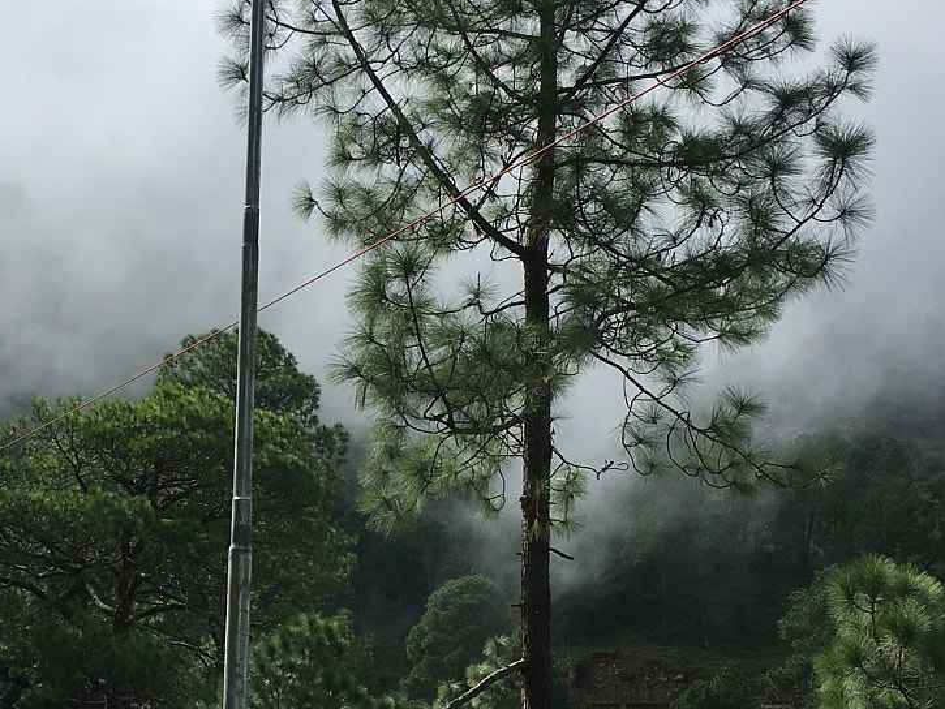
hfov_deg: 29.9
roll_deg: -1.1
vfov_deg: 22.7
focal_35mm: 64
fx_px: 1747
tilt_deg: +9.9
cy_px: 532
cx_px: 282
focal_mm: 4.15
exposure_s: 1/2137
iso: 25
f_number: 2.2
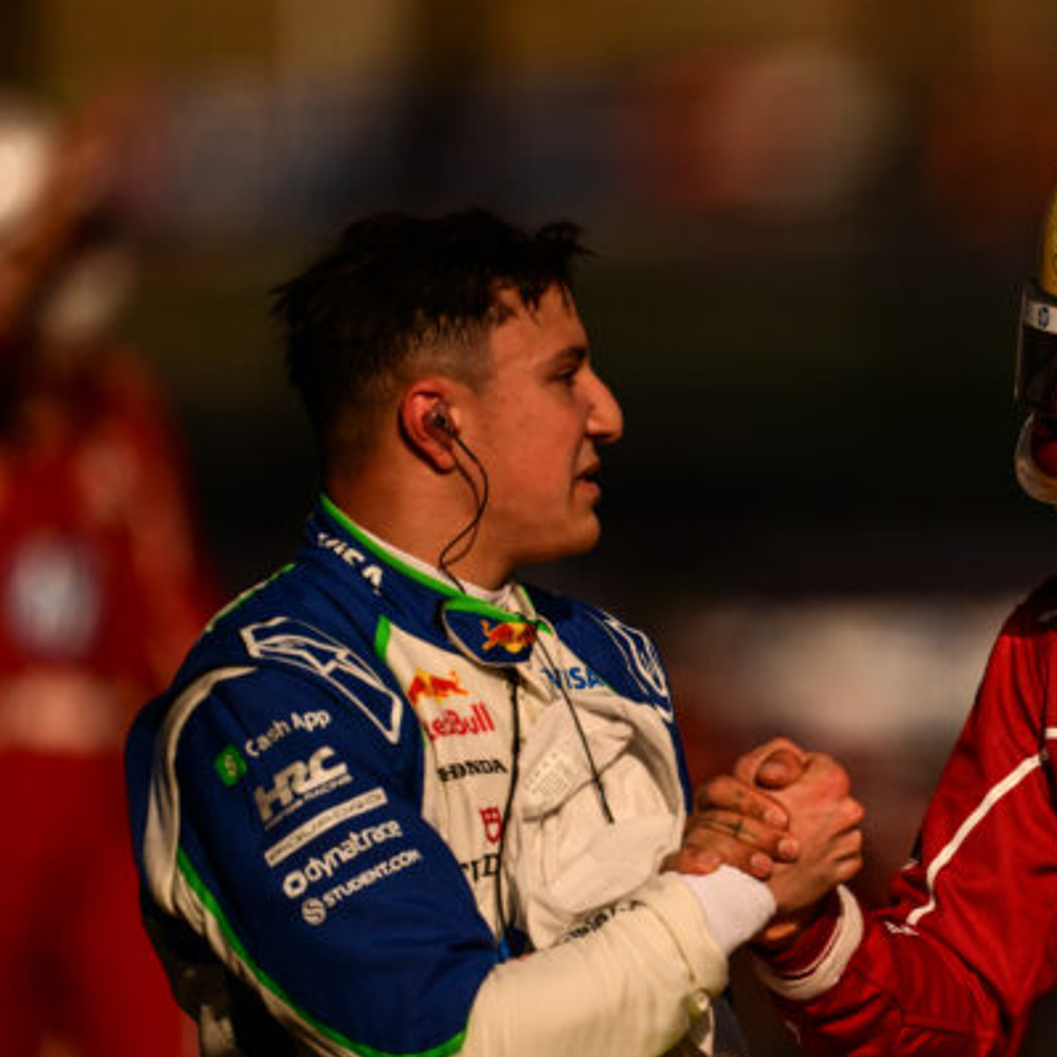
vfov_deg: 2.7
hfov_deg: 2.7
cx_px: 983
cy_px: 546
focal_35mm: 639
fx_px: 22075
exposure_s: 1/13000
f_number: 2.8
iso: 800
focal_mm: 400
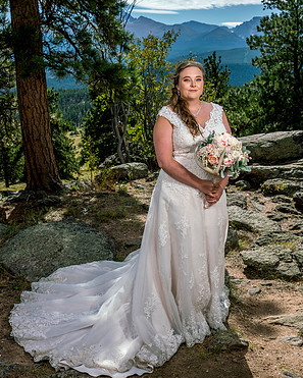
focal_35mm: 41
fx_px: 459
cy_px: 191
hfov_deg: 36.5
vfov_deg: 44.8
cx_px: 151
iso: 250
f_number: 6.3
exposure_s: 1/2000
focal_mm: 24
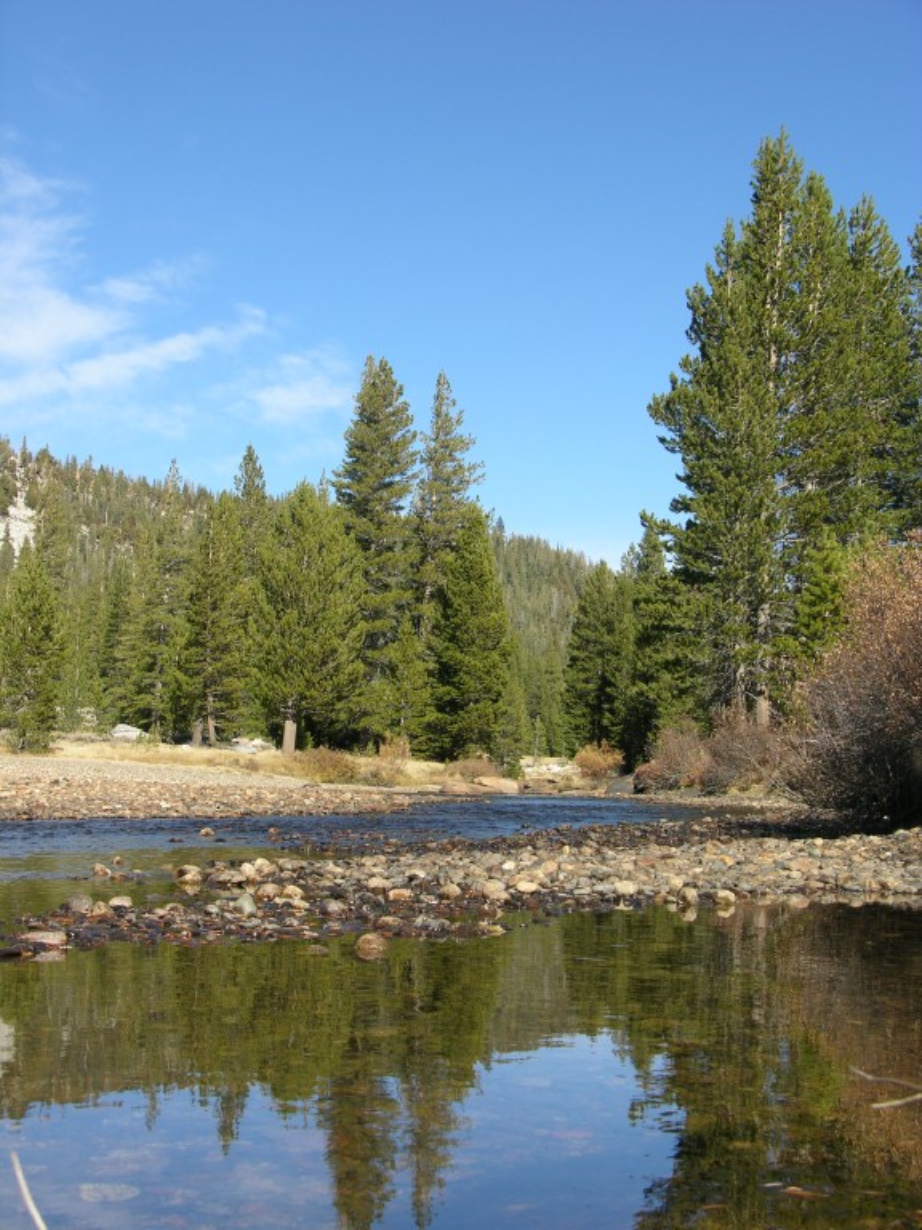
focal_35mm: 58
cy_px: 615
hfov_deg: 25.2
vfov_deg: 33.2
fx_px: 2060
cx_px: 461
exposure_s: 1/254
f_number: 5
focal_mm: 14.7
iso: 50
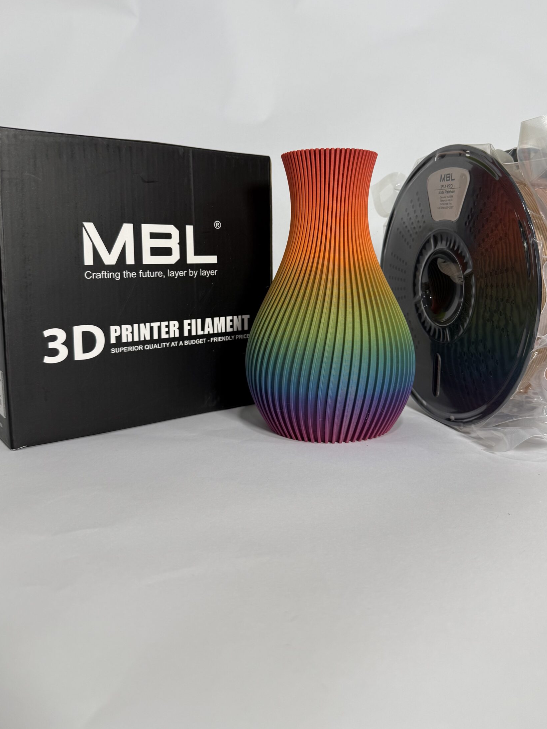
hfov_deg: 49.6
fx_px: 590
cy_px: 312
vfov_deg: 63.1
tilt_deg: -6.2
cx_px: 306
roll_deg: +0.4
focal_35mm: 28
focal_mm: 6.76
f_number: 1.78
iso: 125
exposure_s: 1/100
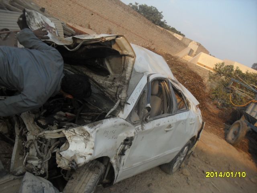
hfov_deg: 49.0
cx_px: 128
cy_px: 96
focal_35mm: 38
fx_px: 282
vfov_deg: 37.7
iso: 80
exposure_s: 1/250
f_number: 2.8
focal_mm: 6.3
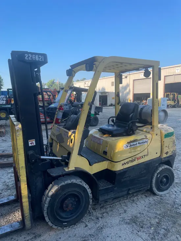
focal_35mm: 26
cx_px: 90
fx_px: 181
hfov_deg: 53.1
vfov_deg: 67.3
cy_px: 120
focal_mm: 4.2
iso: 32
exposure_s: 1/1276
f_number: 1.6
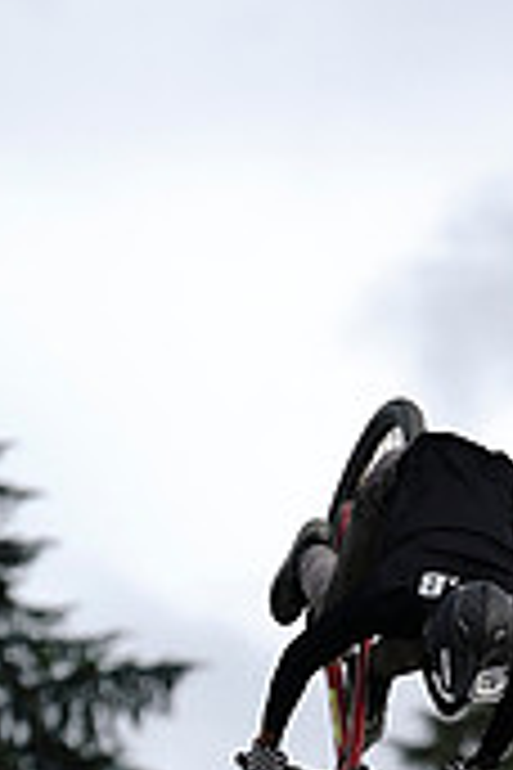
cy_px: 995
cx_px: 450
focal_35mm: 527
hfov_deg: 2.6
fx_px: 11264
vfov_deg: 3.9
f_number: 2.8
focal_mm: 200
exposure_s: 1/5000
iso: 500
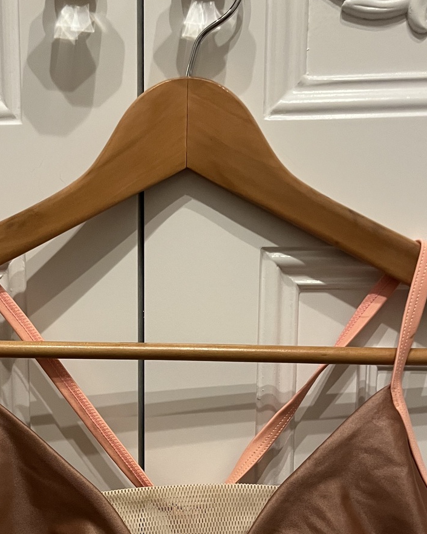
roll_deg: -0.5
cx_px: 153
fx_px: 727
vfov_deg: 39.3
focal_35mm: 46
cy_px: 396
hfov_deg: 32.5
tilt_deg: -7.9
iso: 400
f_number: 1.6
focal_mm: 5.1
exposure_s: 1/50
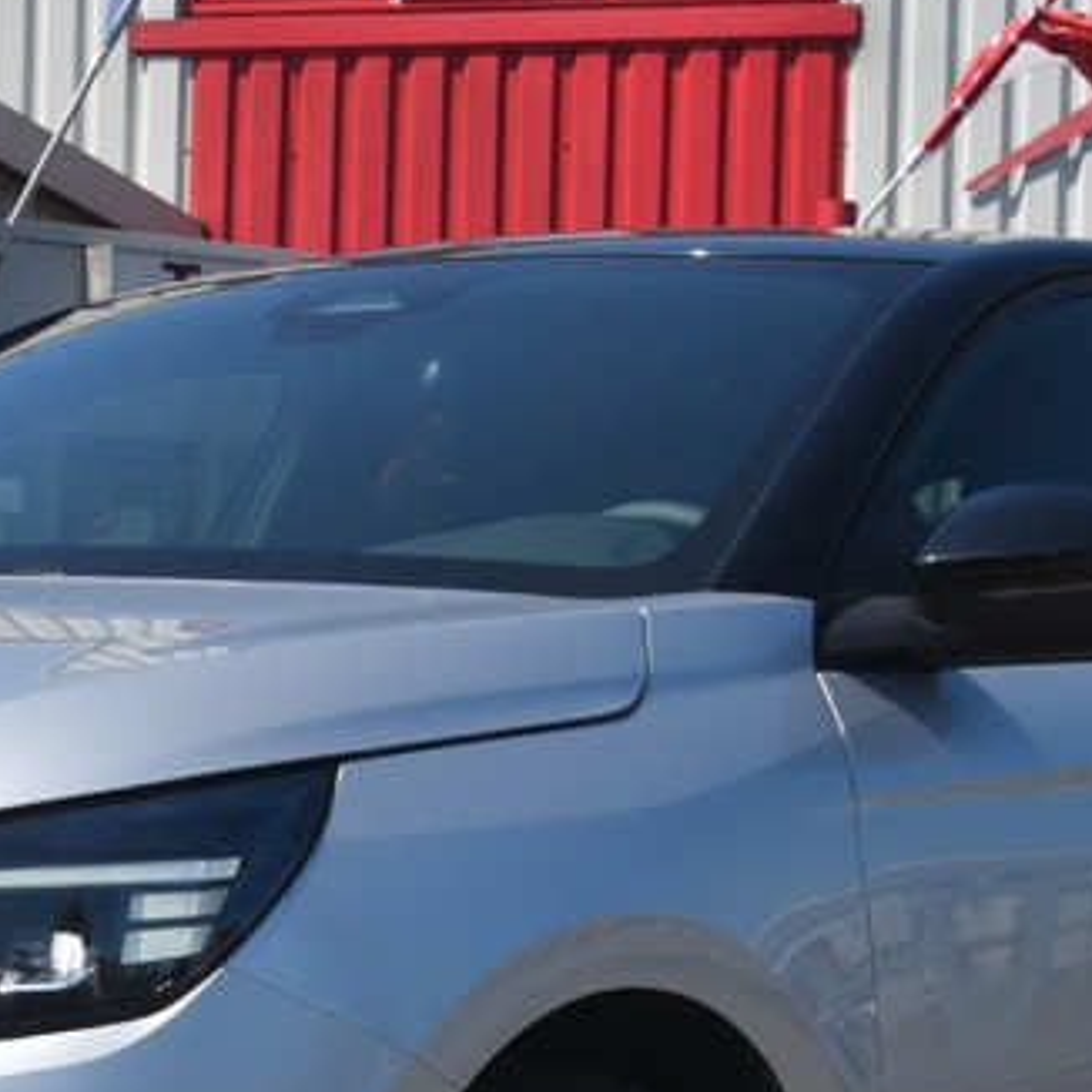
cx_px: 201
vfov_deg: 14.5
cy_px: 826
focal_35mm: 120
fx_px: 4283
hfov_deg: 14.4
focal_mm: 30
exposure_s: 1/400
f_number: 10
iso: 200
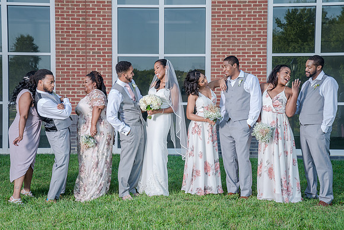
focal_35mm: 60
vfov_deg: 22.7
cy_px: 111
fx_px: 573
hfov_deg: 33.4
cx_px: 166
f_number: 5.6
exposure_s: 1/200
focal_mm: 58
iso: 200
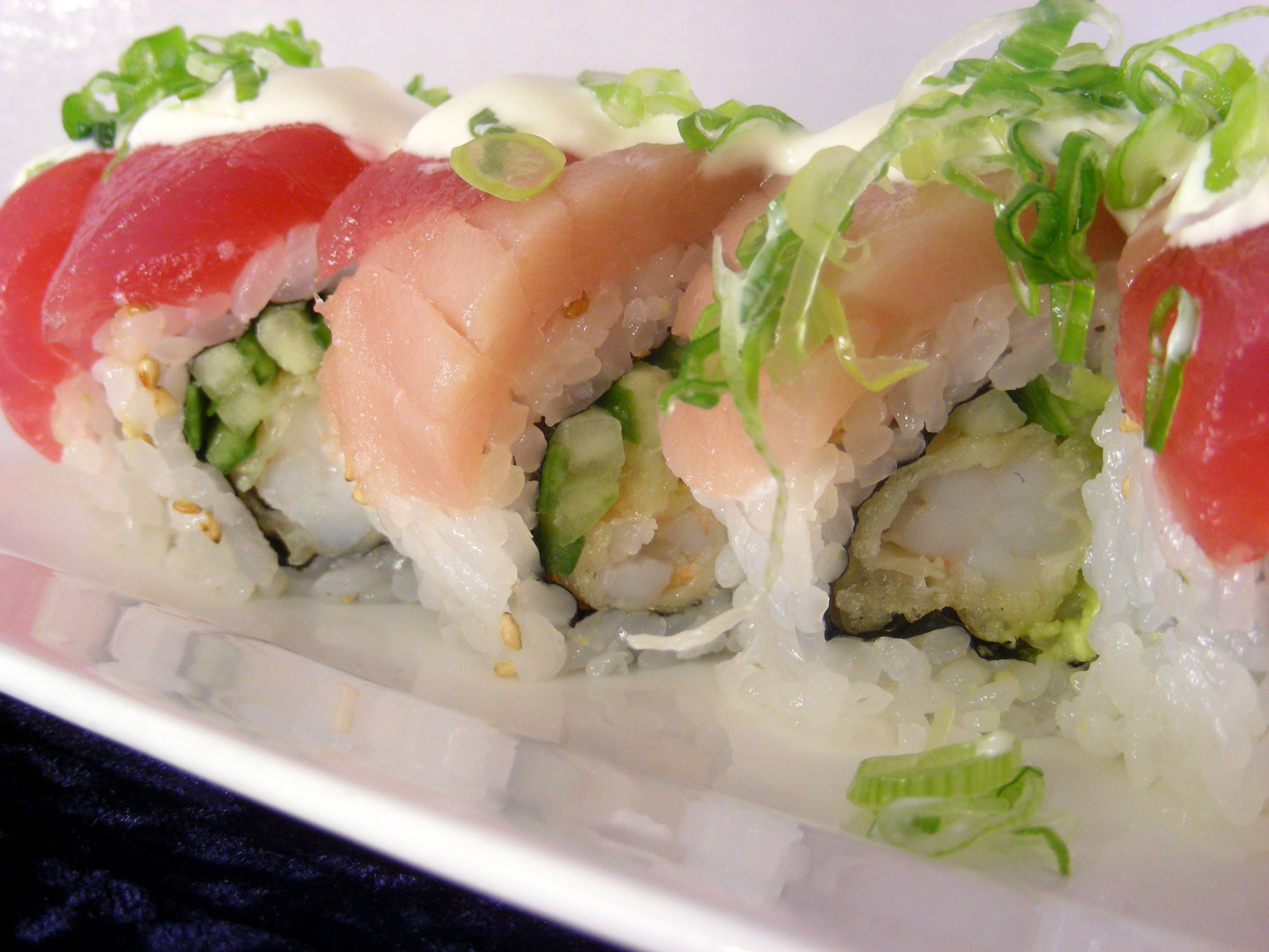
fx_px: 2310
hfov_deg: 30.7
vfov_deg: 23.3
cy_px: 476
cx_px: 634
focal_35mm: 63
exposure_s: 1/668
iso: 200
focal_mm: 10.5
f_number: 4
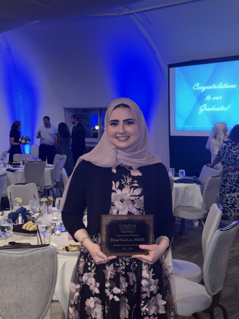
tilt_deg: -4.0
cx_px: 120
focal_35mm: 48
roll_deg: -0.9
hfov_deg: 30.3
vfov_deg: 39.7
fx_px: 442
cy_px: 160
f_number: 1.78
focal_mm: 6.76
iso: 100
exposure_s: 1/13
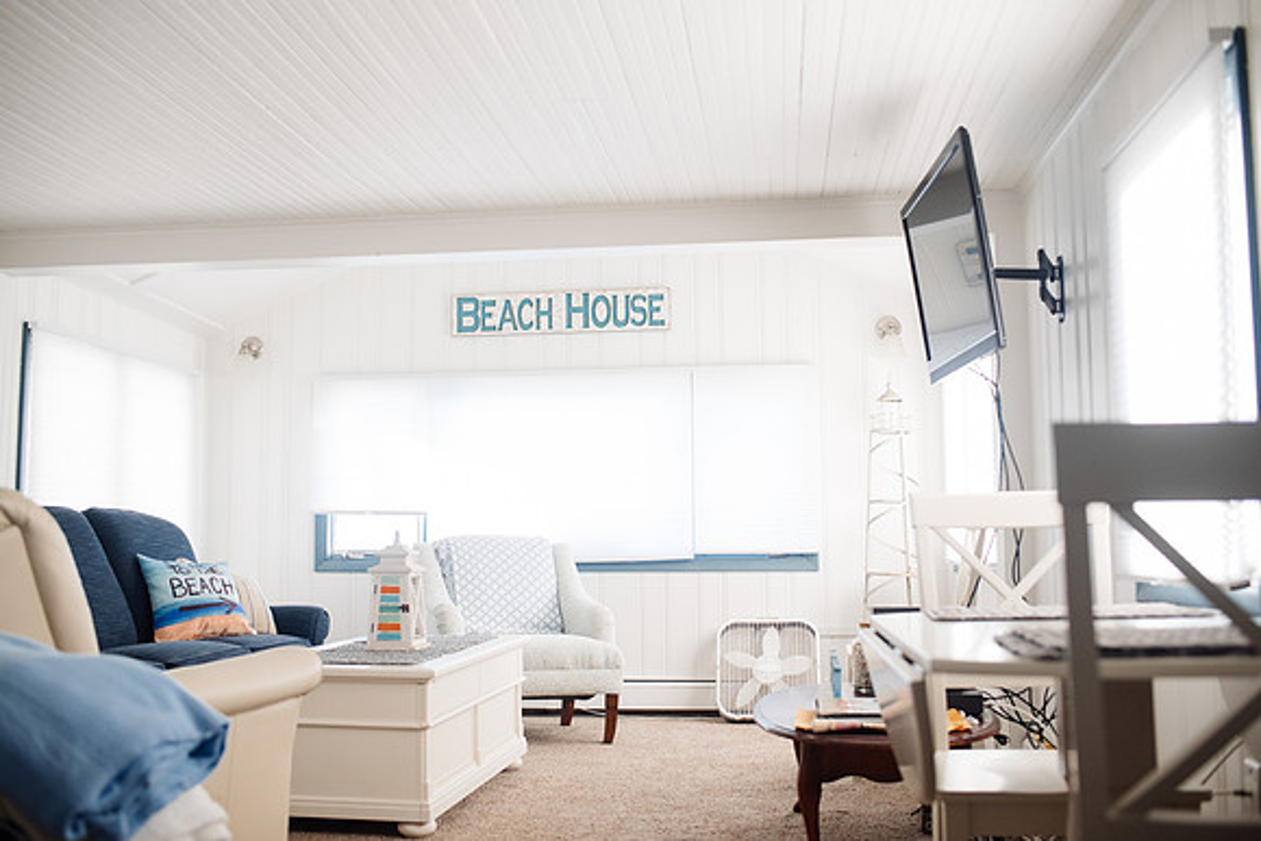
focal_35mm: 35
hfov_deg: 54.4
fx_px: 1226
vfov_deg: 37.9
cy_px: 420
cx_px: 630
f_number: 2.8
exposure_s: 1/500
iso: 1000
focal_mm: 35
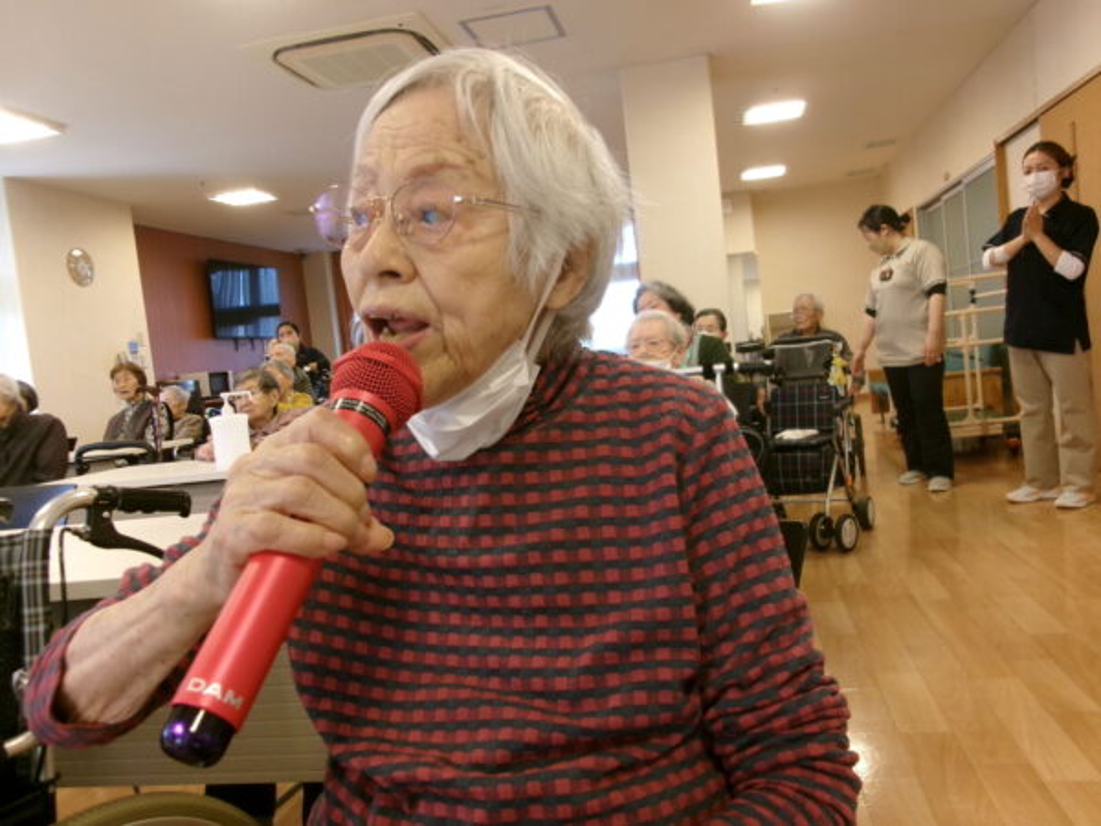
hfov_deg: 63.4
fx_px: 891
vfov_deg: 49.7
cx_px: 550
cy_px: 413
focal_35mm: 28
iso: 229
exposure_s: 1/34
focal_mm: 5.1
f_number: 3.9
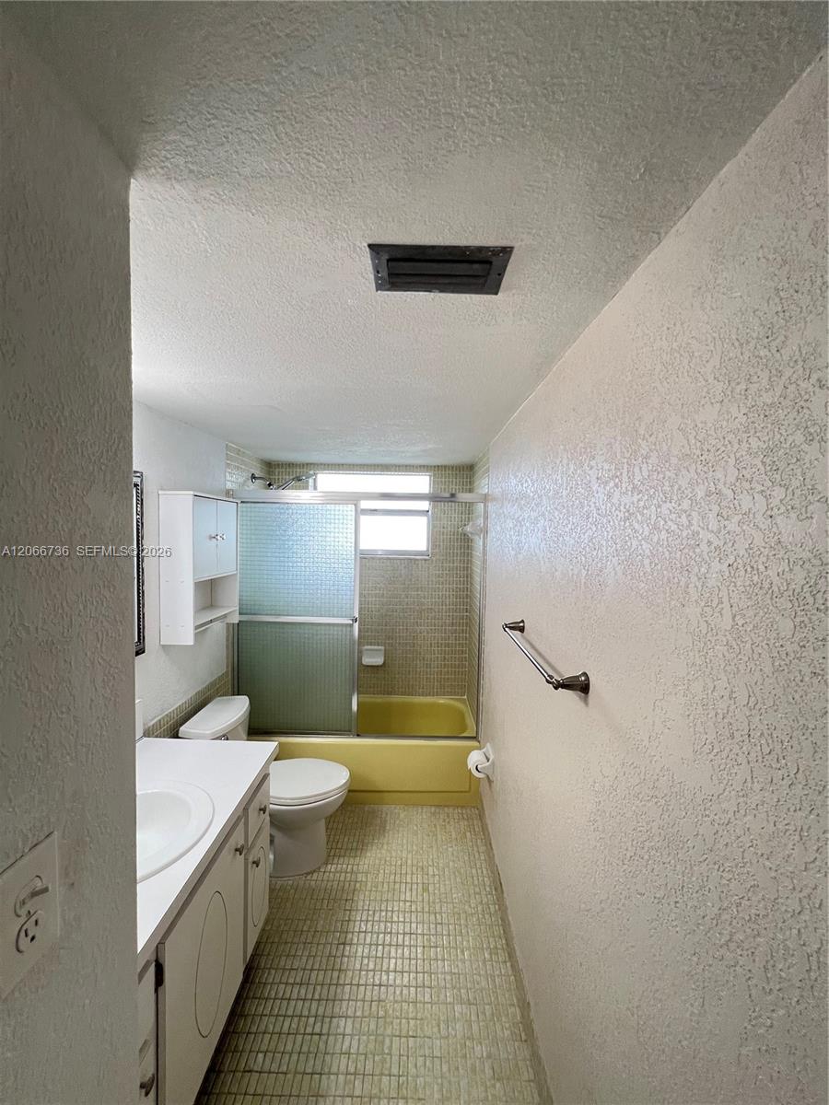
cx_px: 414
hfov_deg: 89.9
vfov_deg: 106.2
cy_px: 552
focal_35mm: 13
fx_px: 415
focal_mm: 1.57
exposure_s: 1/120
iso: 160
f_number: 1.8
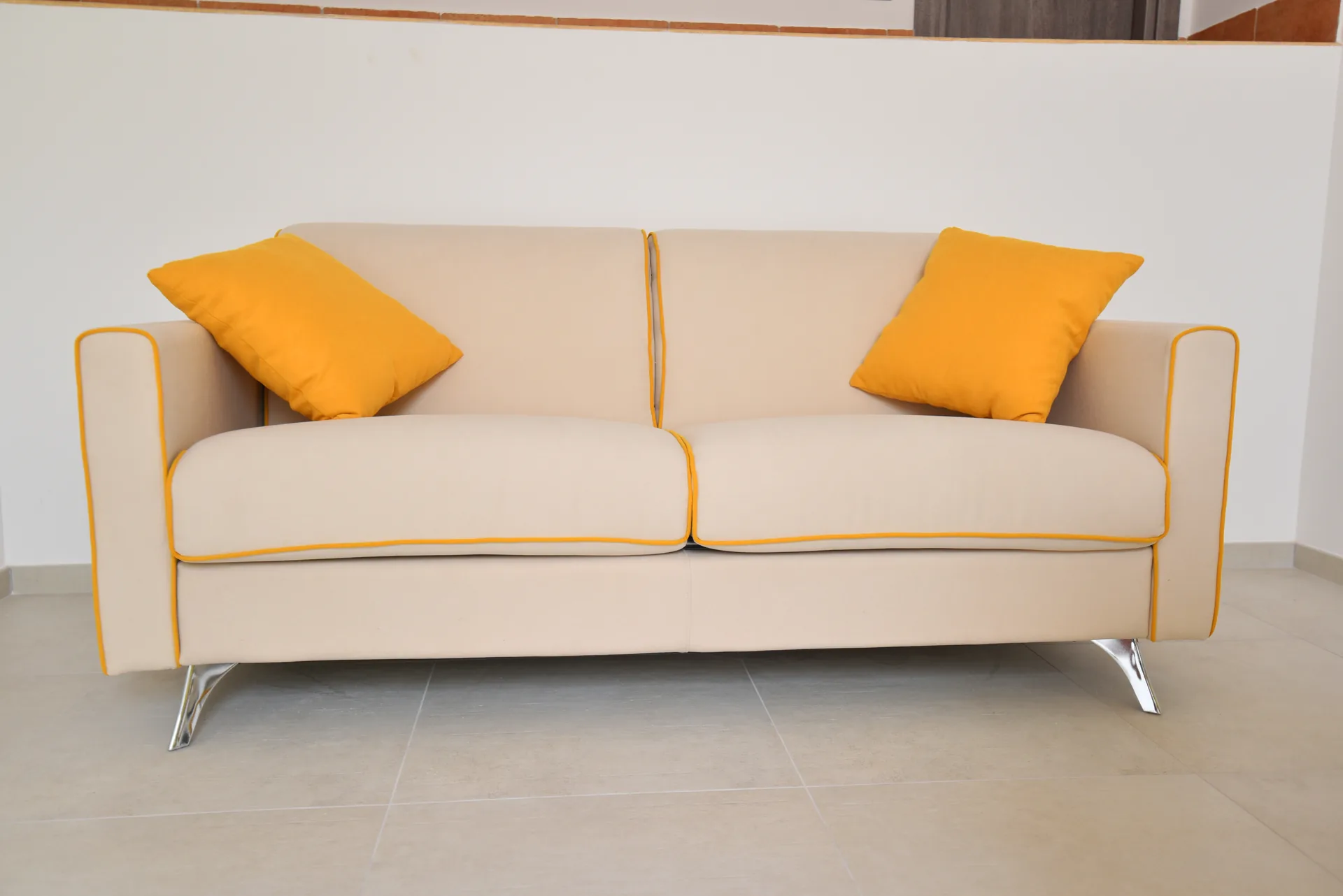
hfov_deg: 61.9
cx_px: 672
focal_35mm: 30
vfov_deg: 43.6
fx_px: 1120
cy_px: 448
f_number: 2.8
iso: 200
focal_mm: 30
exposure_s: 1/80
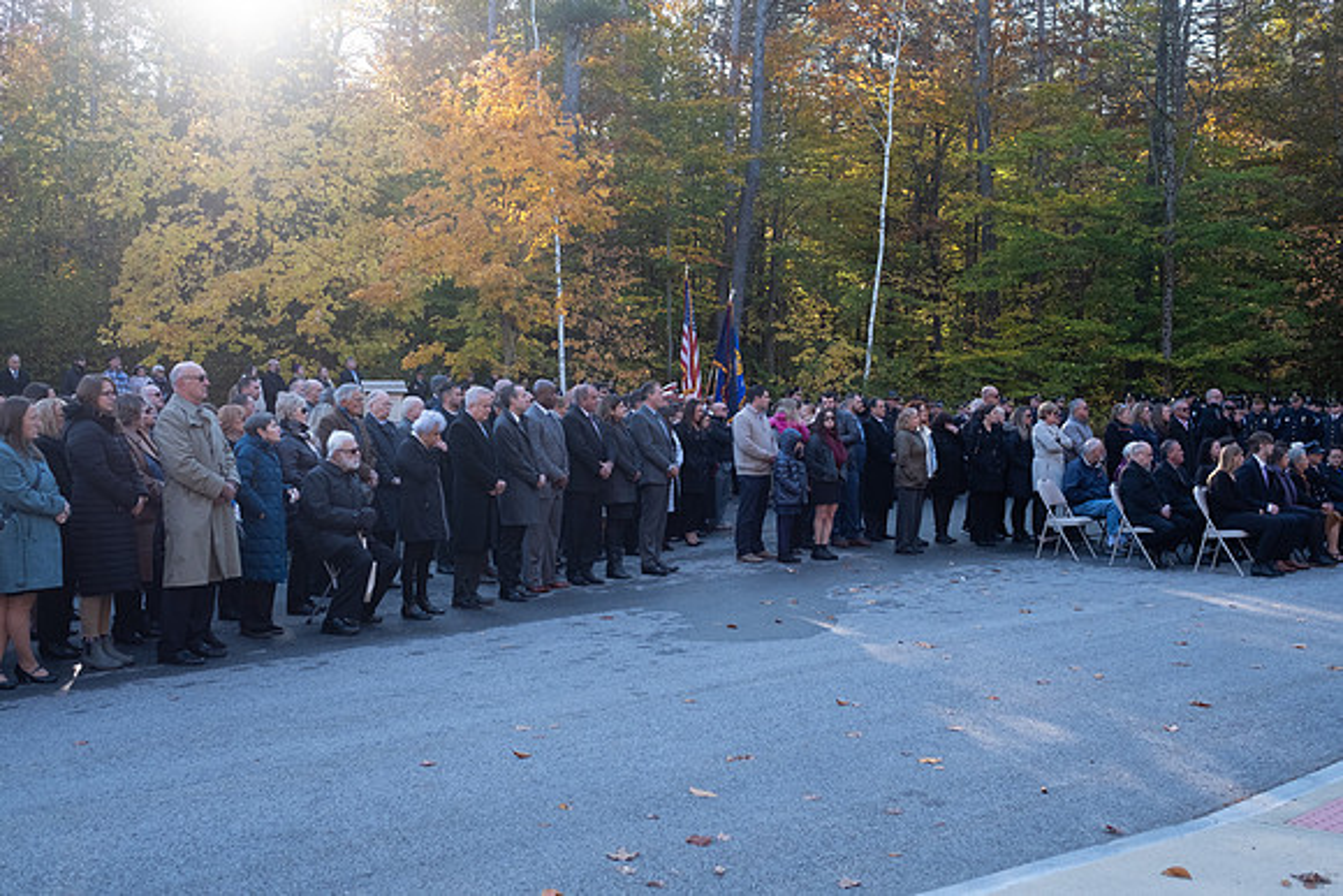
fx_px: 1306
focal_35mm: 35
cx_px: 672
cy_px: 448
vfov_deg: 37.9
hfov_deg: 54.4
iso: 800
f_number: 3.6
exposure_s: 1/640
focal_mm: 23
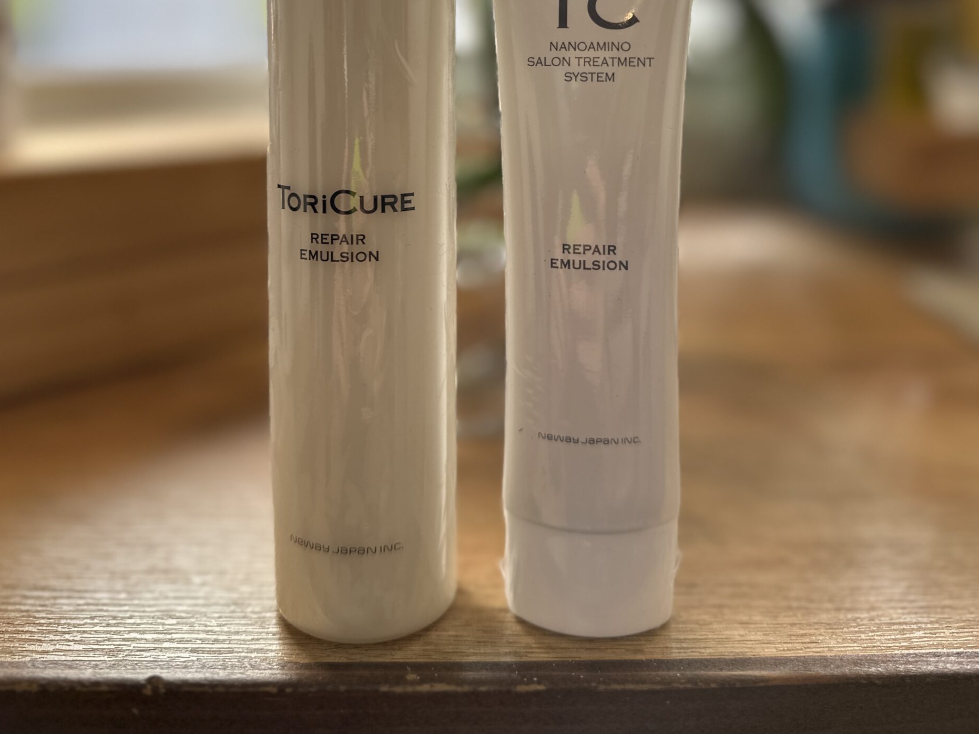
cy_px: 89
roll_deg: -0.4
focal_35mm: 33
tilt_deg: -2.5
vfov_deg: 40.1
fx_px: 933
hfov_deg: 55.4
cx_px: 477
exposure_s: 1/157
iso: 64
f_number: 1.78
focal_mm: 6.86
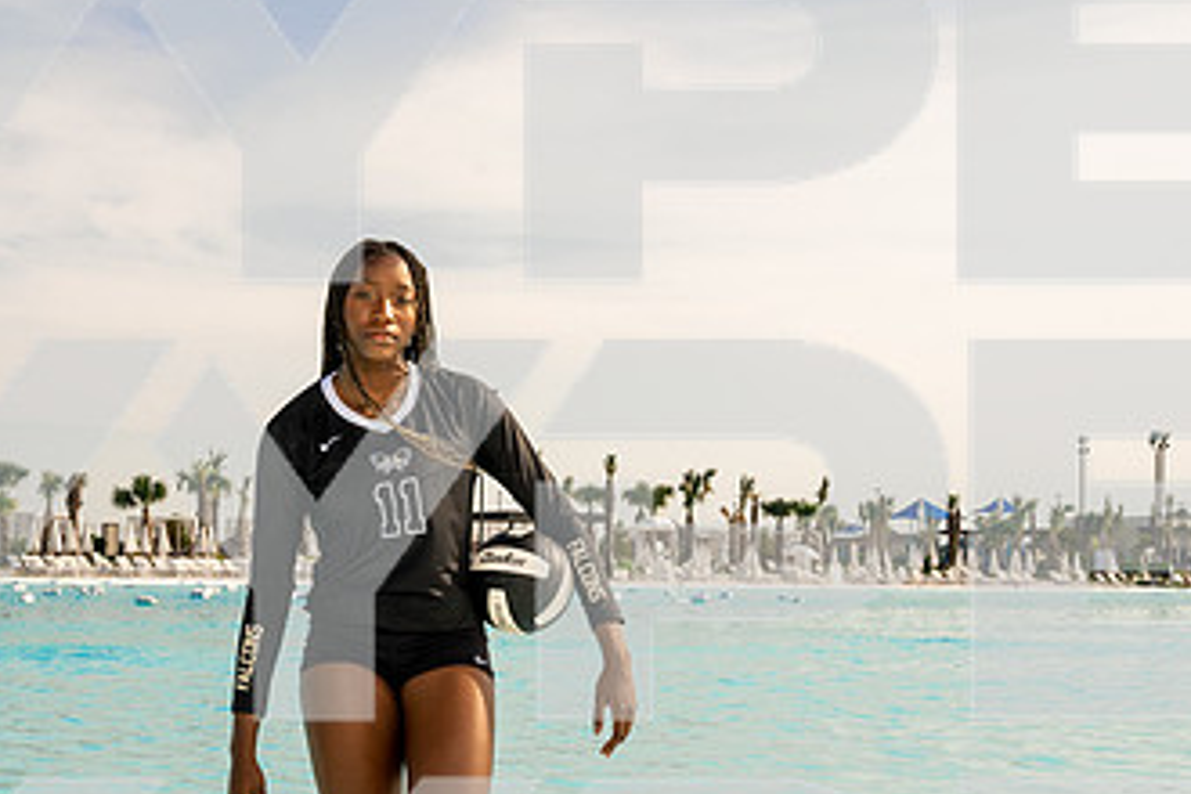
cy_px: 532
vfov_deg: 23.3
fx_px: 1919
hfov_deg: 34.4
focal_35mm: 58
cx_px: 466
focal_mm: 33
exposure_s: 1/250
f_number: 13
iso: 250
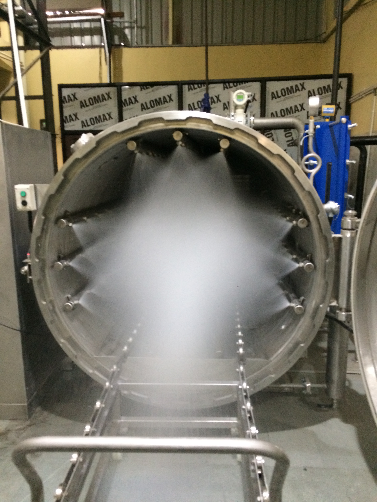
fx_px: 421
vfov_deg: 61.7
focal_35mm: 29
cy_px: 251
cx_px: 188
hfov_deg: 48.2
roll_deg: +2.2
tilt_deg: -15.4
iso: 320
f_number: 2.2
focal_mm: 4.15
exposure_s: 1/20
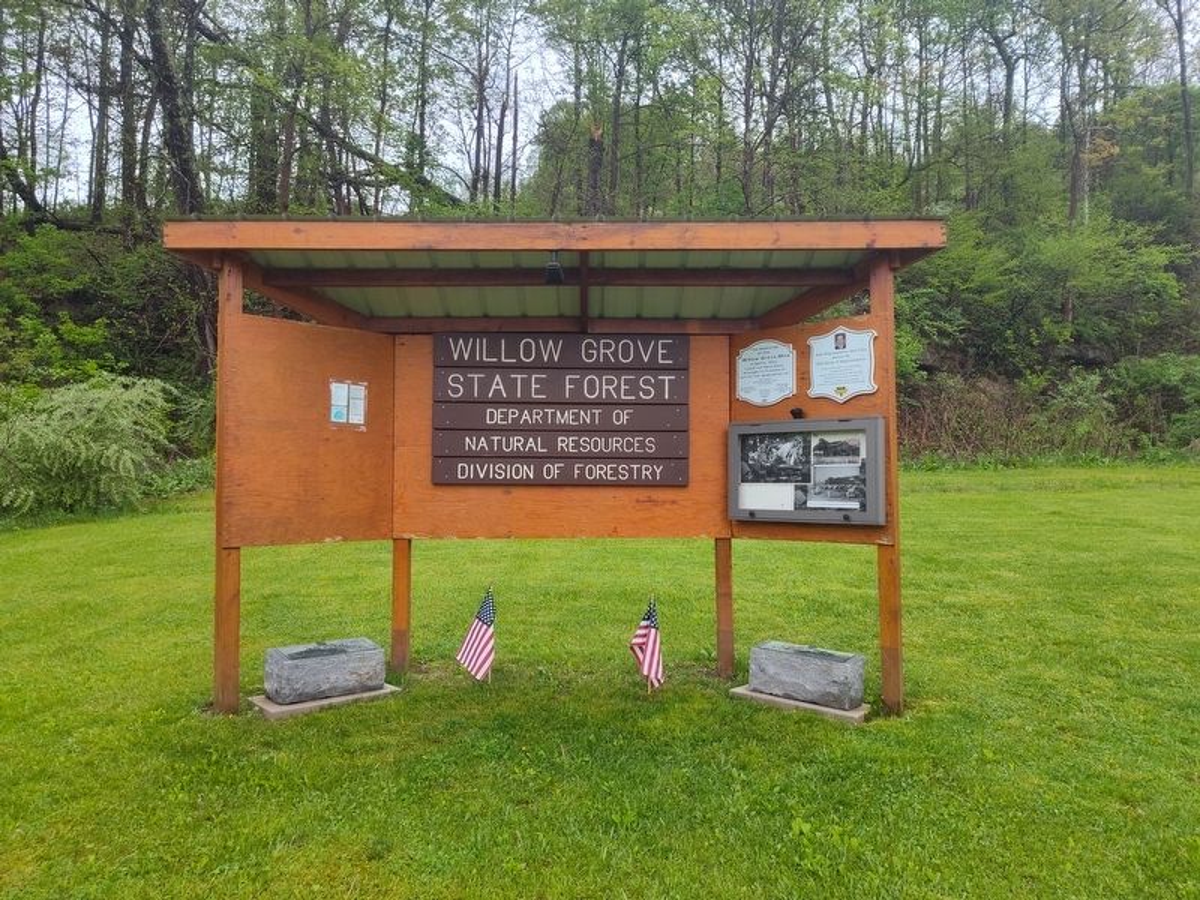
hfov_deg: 73.9
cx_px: 600
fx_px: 797
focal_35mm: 23
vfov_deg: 58.9
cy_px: 450
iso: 100
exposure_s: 1/462
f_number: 1.8
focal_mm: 5.56
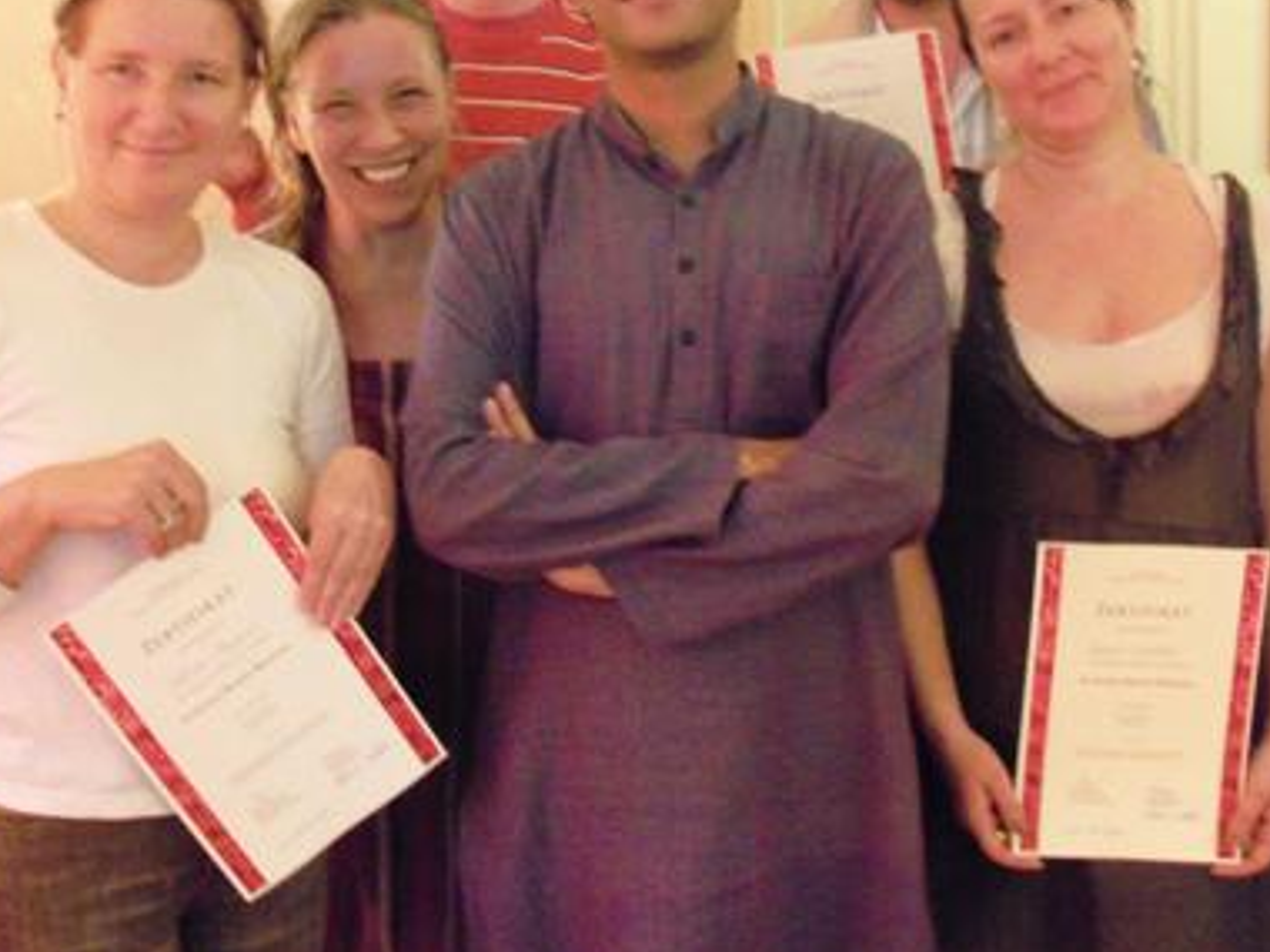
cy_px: 339
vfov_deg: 31.3
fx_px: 1688
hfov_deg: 41.2
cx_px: 628
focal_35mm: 46
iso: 400
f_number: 3
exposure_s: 1/10
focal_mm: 6.3
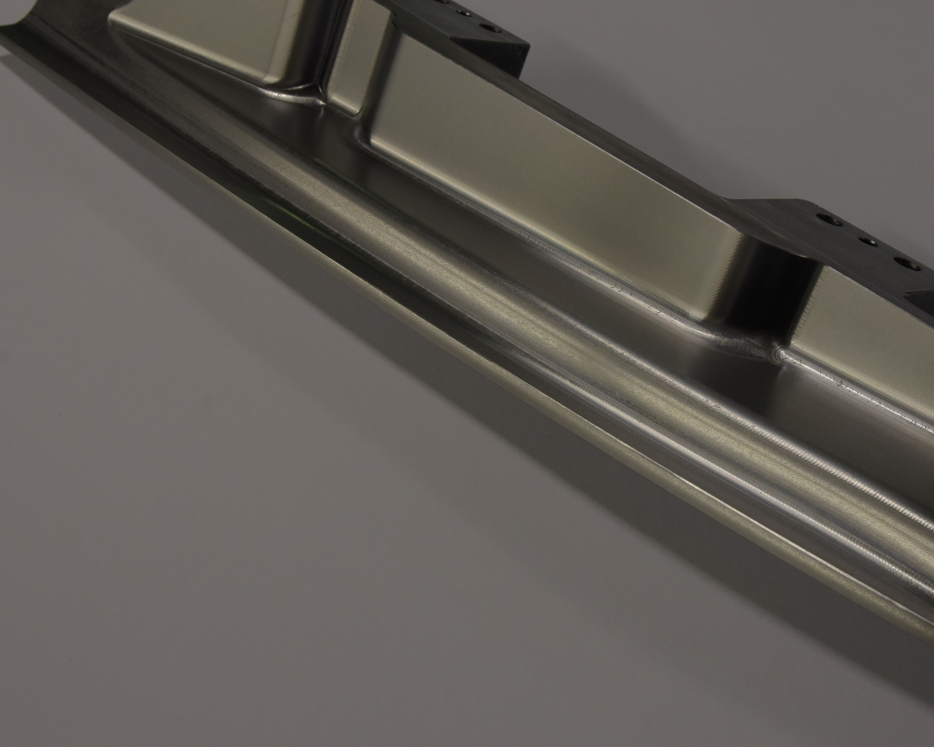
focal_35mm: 53
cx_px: 559
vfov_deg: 28.6
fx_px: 1465
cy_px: 328
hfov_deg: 35.2
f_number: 11
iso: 1000
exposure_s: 1/60
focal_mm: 24
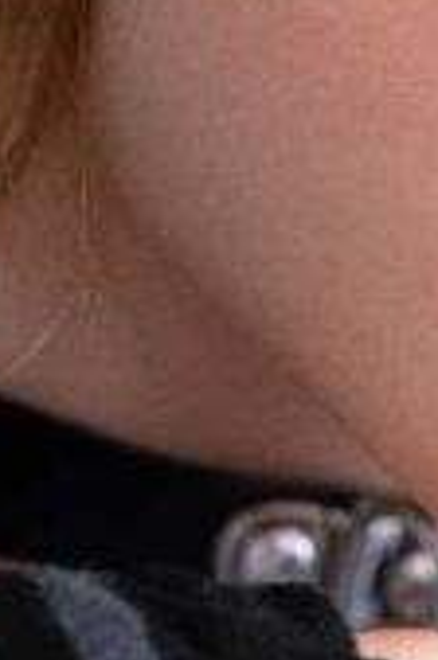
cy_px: 324
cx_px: 679
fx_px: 4783
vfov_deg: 7.9
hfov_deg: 5.2
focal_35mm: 261
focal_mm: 55
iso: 320
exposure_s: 1/80
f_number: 4
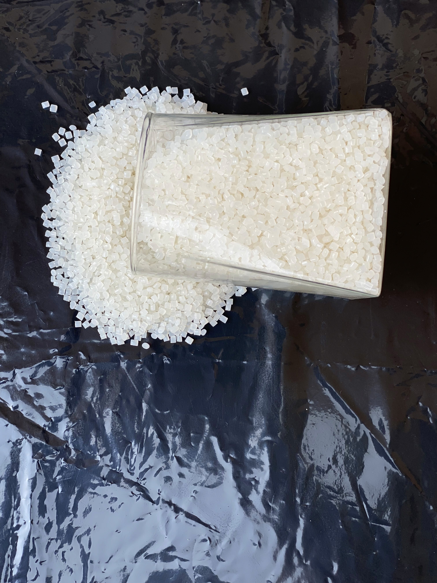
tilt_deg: -85.5
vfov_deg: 36.8
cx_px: 218
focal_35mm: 52
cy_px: 292
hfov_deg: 28.0
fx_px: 875
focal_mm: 6
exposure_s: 1/551
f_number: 2
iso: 20
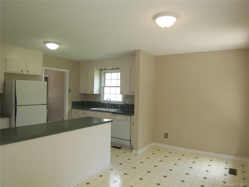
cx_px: 124
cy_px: 94
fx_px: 165
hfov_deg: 73.9
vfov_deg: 58.9
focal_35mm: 23
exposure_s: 1/80
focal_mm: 3.8
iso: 64
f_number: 2.8
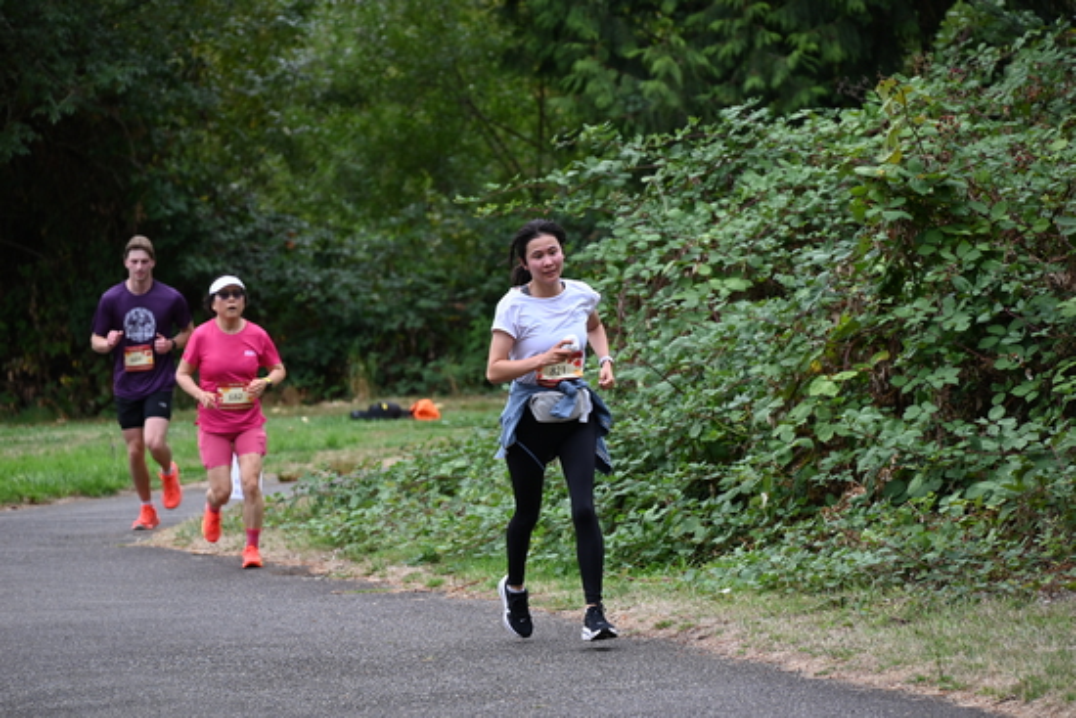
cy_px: 359
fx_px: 5979
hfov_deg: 10.3
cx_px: 538
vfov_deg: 6.9
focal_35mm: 200
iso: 400
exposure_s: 1/400
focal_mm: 200
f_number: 6.3
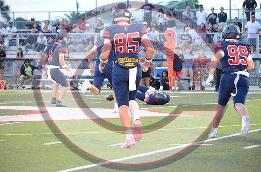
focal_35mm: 210
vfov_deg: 6.5
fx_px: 1519
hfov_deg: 9.8
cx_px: 130
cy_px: 86
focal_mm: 140
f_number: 4.8
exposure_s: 1/400
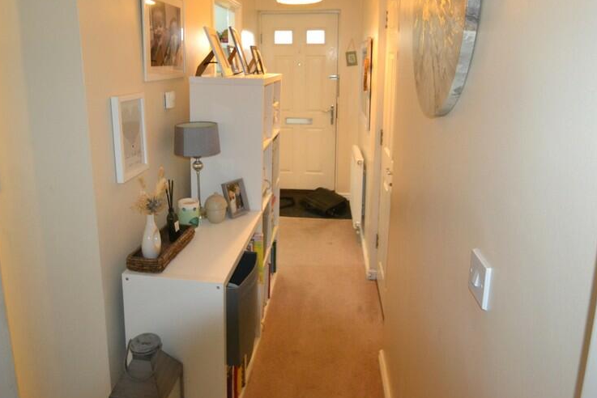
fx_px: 415
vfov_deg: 50.3
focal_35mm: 25
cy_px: 129
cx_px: 300
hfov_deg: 71.5
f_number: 3.8
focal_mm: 12
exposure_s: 1/60
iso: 2000
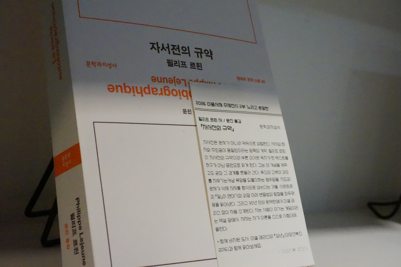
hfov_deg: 38.9
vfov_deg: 26.4
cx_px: 200
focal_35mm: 51
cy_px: 134
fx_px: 567
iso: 12800
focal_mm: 34
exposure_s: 1/400
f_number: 10
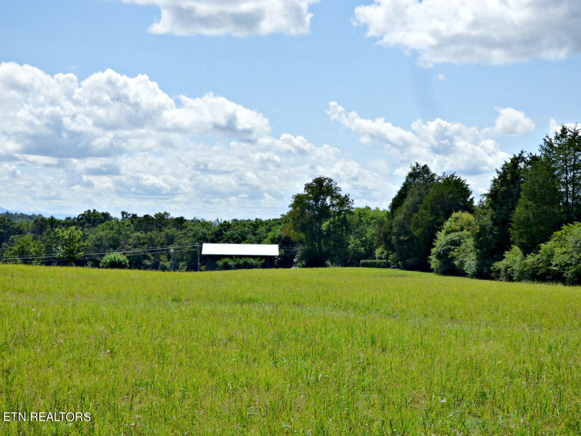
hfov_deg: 28.2
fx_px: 1158
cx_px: 290
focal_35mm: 69
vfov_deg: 21.3
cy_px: 218
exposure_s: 1/1600
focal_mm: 11.76
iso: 160
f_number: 4.2
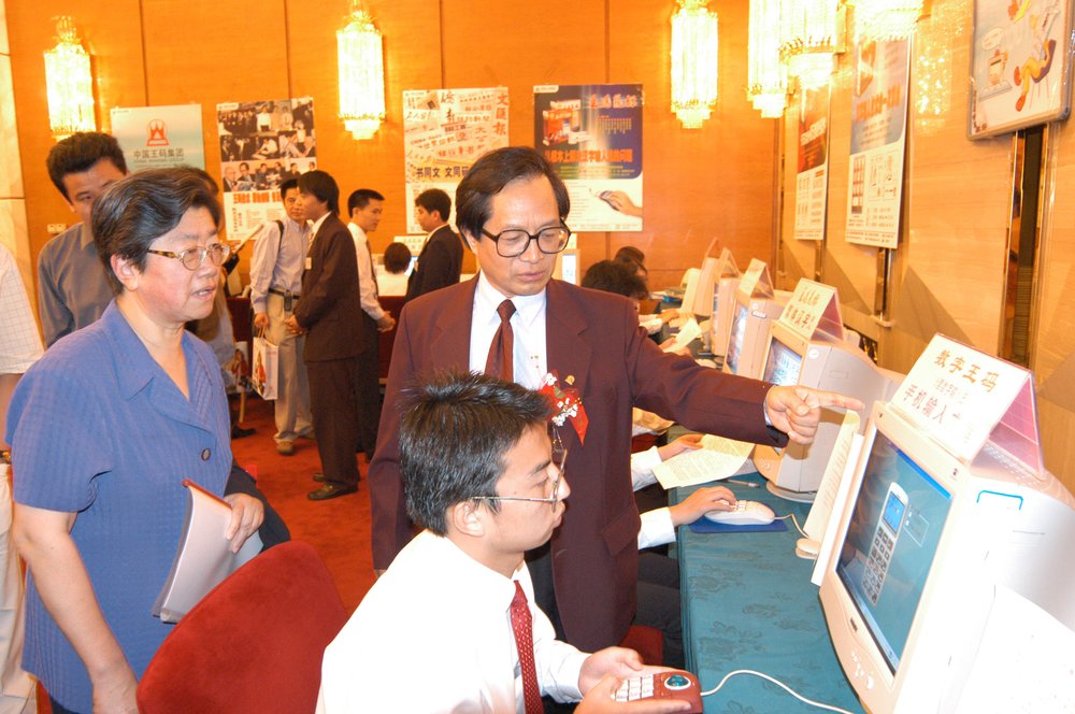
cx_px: 538
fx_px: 805
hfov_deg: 67.4
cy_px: 357
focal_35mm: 27
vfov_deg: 47.8
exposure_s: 1/30
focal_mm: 18
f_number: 5.6
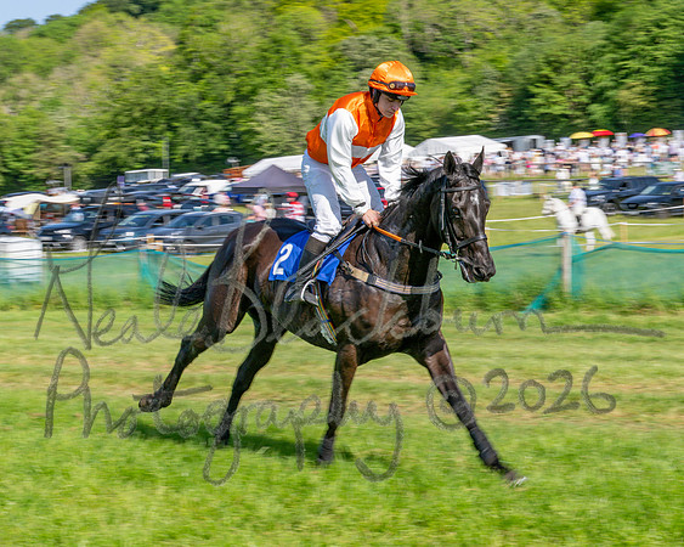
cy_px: 255
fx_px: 2127
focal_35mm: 105
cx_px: 192
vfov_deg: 14.6
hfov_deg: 18.2
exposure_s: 1/160
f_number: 16
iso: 100
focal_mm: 70
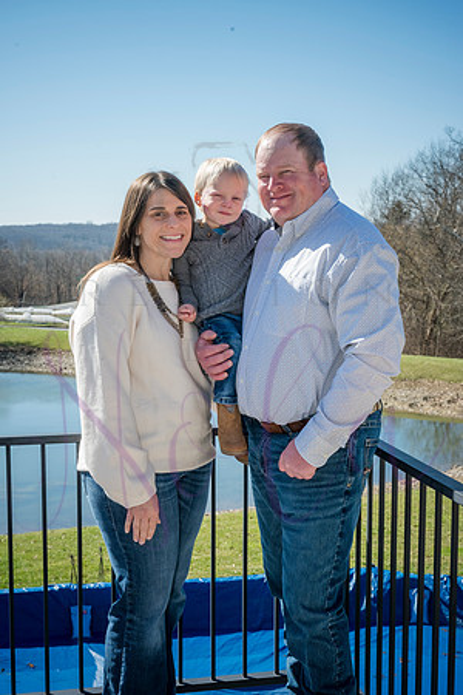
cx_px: 232
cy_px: 348
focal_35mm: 54
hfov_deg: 25.1
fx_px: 1042
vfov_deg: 36.9
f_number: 13
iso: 400
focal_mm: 54
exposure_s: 1/320
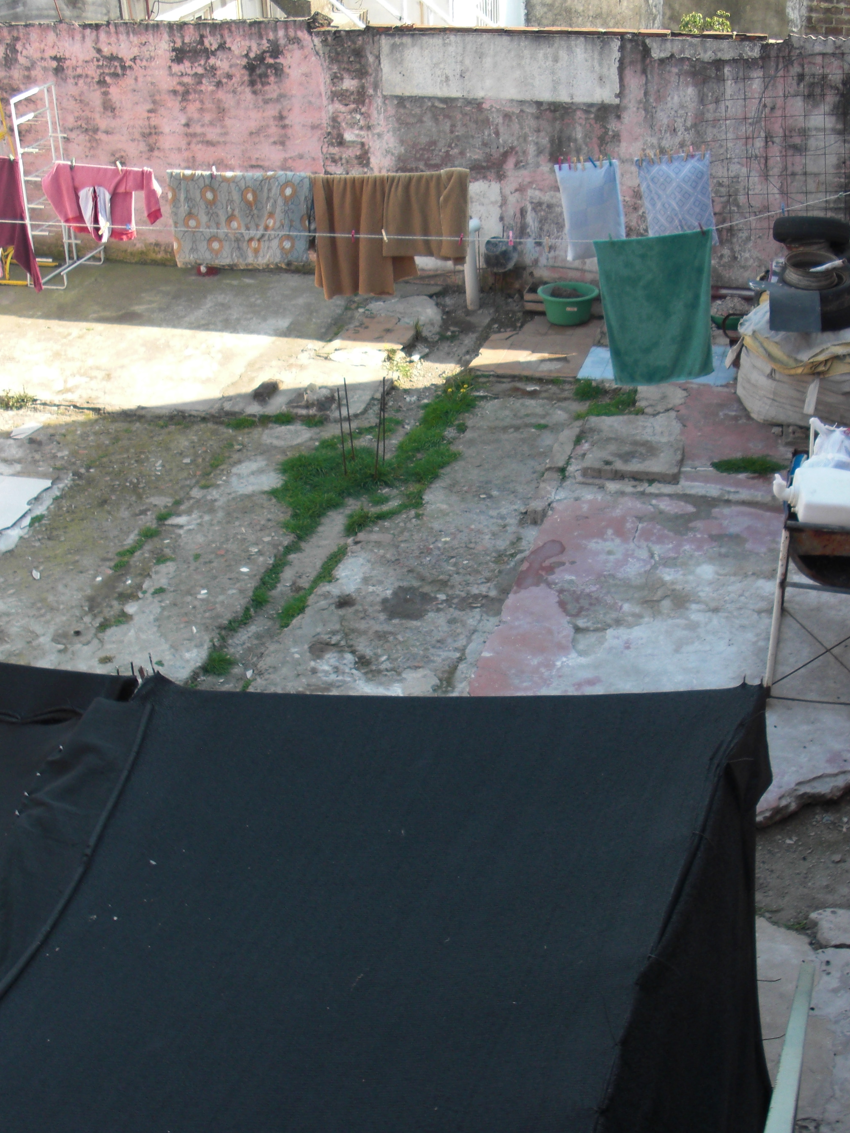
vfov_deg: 38.9
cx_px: 513
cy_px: 557
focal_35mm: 49
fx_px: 1604
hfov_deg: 29.6
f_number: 2.8
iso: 50
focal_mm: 6.3
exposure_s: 1/250
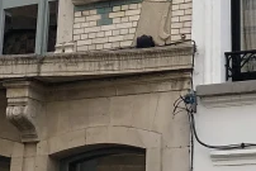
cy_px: -155
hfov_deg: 11.9
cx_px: 104
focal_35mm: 173
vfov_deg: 7.7
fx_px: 1231
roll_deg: -1.3
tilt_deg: +25.8
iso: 20
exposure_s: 1/1021
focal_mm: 4
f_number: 1.8
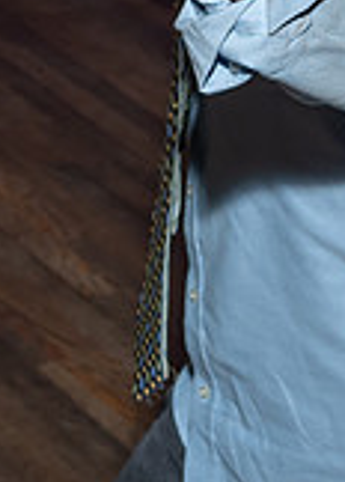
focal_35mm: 196
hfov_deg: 7.4
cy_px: -53
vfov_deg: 10.1
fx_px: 2684
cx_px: 151
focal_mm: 28
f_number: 5.6
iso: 400
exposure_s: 1/250
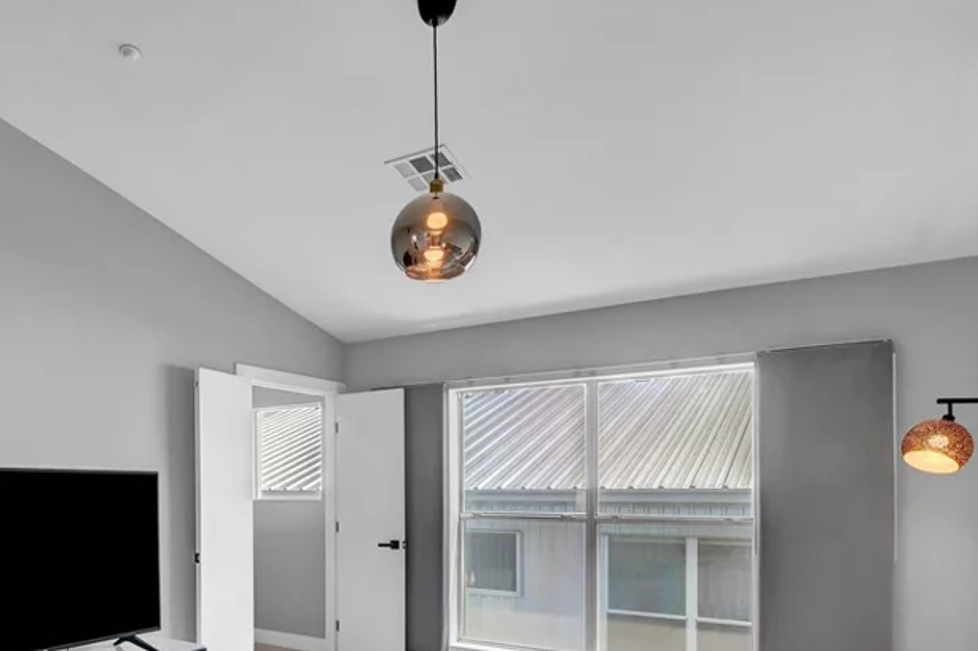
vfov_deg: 49.6
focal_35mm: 25
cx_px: 248
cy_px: 473
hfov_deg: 67.2
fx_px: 679
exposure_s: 1/30
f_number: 8
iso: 800
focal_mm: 10
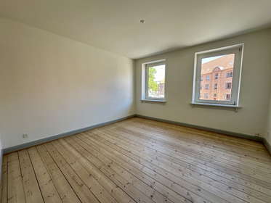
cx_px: 136
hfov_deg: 102.0
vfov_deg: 85.7
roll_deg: -0.1
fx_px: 110
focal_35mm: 14
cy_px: 102
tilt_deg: -5.2
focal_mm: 2.22
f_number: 2.2
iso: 64
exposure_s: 1/99
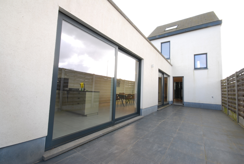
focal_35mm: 15
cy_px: 82
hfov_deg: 100.3
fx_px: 102
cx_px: 122
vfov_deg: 77.6
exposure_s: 1/2
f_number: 22
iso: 100
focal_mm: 10
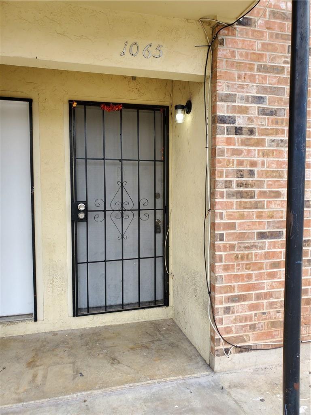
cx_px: 156
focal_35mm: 26
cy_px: 208
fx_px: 311
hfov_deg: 53.1
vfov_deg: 67.3
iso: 50
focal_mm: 4.3
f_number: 2.4
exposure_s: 1/357
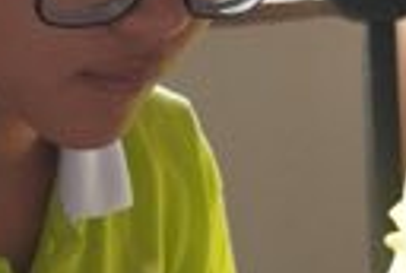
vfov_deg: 6.8
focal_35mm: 202
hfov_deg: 10.1
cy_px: 102
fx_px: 2283
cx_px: 412
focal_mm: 36
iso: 4000
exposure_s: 1/160
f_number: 5.6
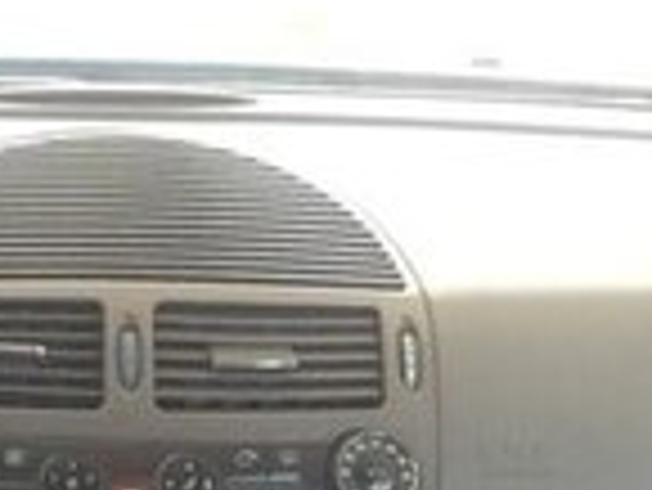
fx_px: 2488
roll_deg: -3.5
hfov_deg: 14.7
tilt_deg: -24.6
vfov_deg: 10.8
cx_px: 13
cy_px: 739
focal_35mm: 132
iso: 160
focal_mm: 4.15
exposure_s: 1/33
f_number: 2.2
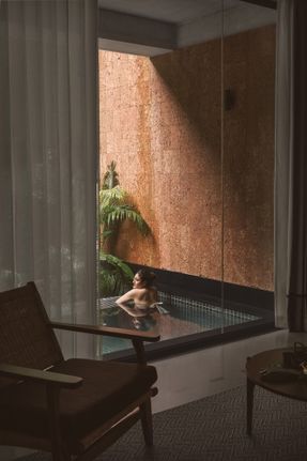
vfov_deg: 45.4
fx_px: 550
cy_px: 230
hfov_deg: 31.2
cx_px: 154
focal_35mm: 43
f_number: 8
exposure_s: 1/3
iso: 320
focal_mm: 43
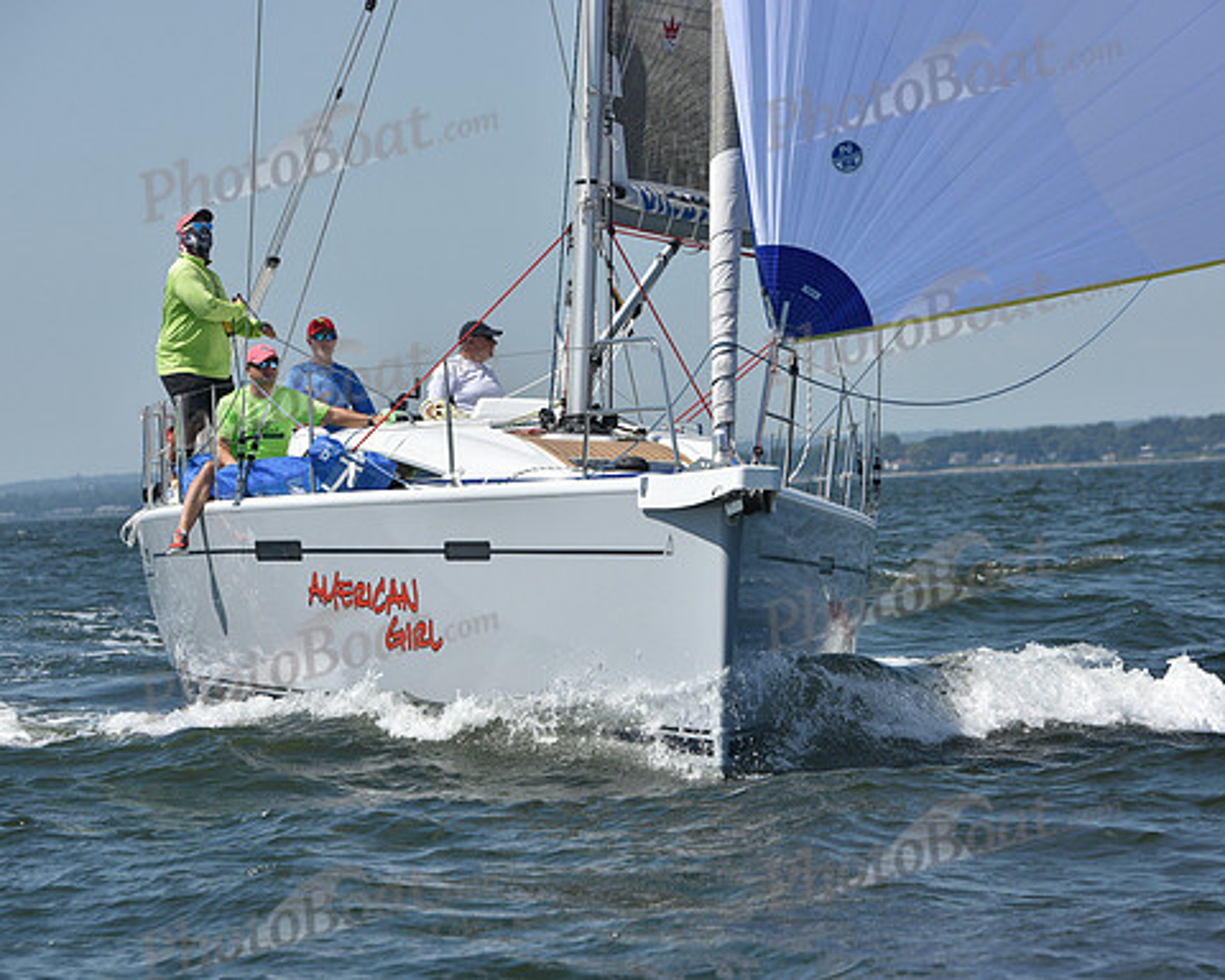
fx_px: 6780
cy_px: 489
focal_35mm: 187
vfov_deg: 8.3
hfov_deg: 10.3
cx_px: 633
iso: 250
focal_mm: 165
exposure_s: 1/1250
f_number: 9
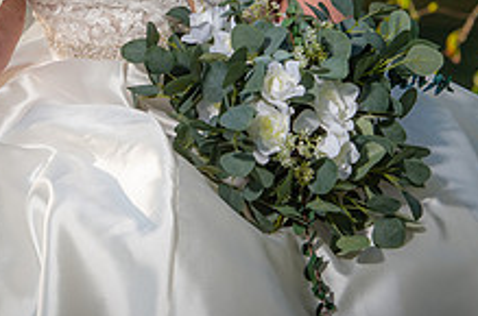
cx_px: 113
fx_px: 4571
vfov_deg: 4.0
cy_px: -54
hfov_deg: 6.0
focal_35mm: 345
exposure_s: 1/160
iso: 125
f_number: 6.3
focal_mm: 130
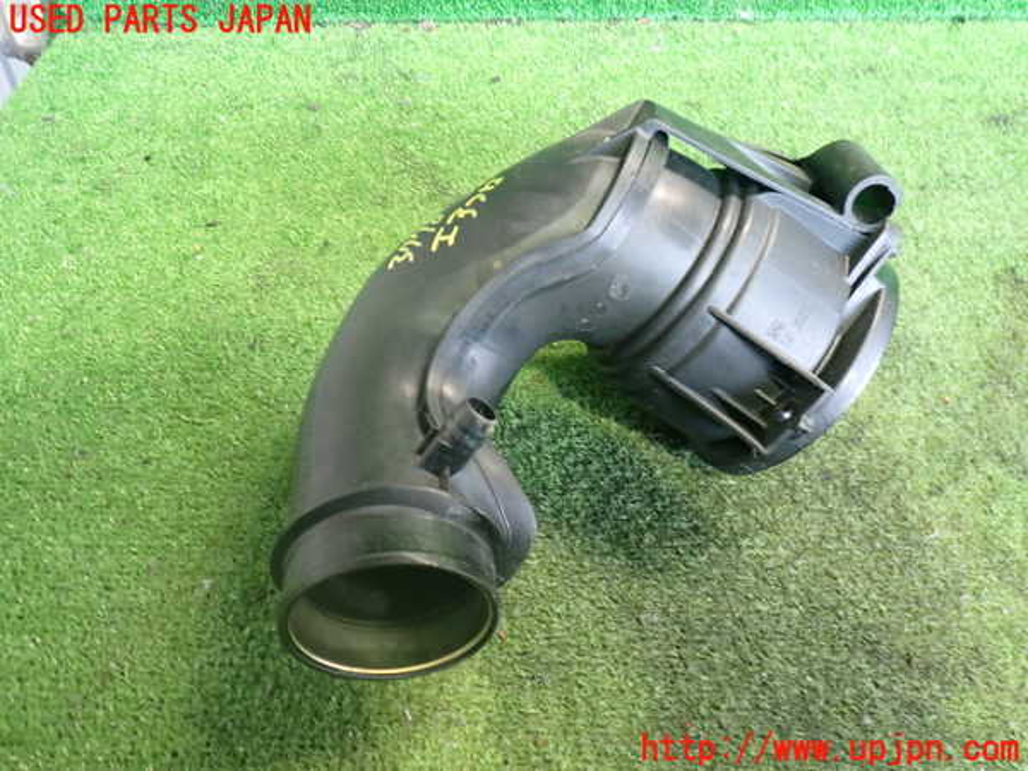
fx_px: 891
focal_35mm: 30
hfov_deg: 60.0
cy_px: 386
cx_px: 514
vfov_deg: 46.8
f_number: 2.3
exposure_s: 1/30
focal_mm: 5.4
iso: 800
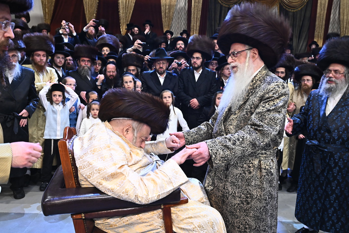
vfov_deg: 38.9
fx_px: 330
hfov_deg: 55.8
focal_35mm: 34
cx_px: 174
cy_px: 116
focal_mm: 34
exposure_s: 1/100
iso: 3200
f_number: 8
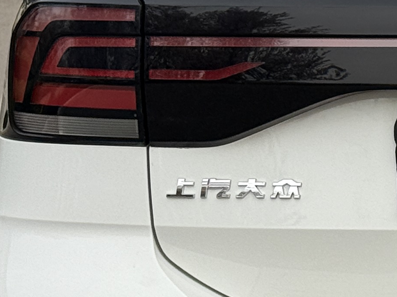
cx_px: 572
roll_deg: -1.0
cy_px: 150
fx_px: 2420
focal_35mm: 211
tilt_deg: -9.3
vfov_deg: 7.0
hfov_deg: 9.2
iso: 80
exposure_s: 1/1085
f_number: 1.78
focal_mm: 6.76
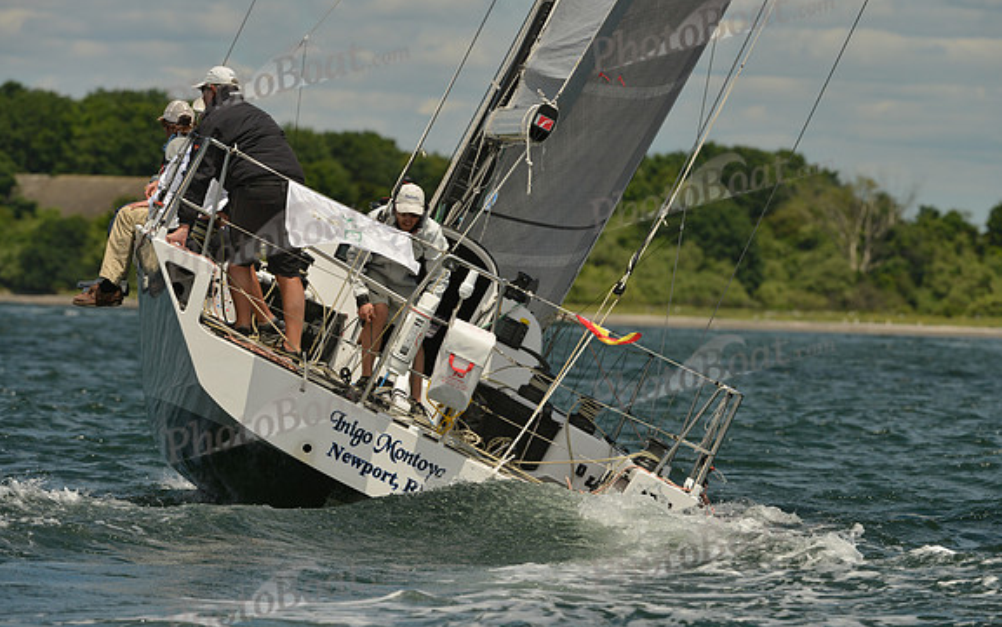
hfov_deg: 5.9
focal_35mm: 359
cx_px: 501
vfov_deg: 3.7
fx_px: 9803
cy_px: 304
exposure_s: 1/1000
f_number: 8
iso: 200
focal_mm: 350
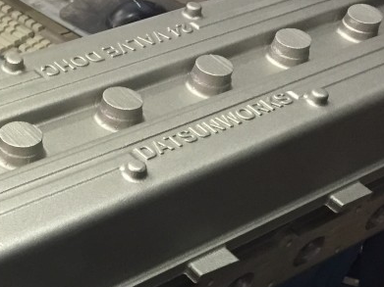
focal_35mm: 76
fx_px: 843
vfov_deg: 18.7
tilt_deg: -48.5
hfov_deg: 25.0
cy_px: 310
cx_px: 50
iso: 250
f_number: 2.2
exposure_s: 1/24
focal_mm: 4.15
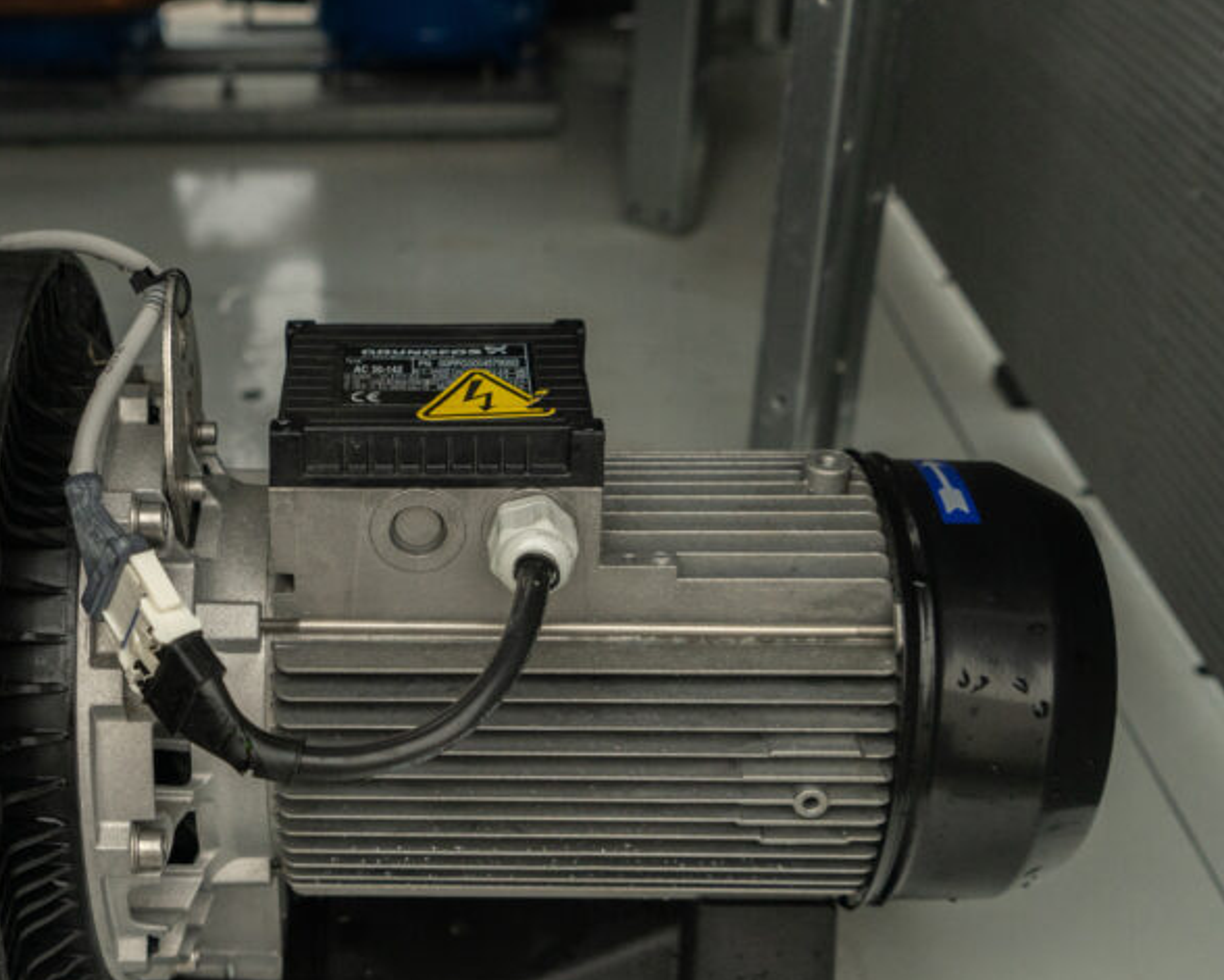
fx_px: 1776
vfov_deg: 30.7
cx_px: 327
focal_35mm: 49
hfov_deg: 37.2
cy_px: 636
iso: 1250
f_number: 4.5
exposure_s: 1/640
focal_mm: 30
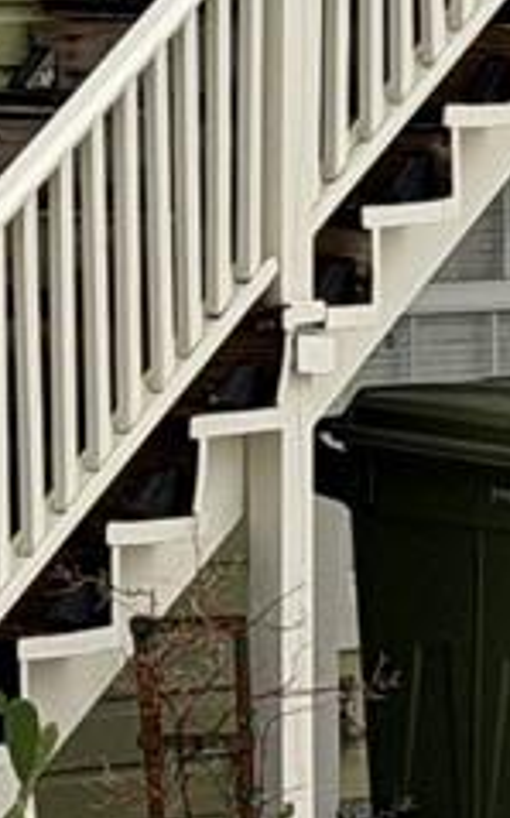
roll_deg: +0.3
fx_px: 7597
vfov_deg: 6.1
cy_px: -99
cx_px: -958
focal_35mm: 341
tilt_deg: +0.7
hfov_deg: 3.7
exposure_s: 1/2976
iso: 80
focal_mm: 6.76
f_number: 1.78
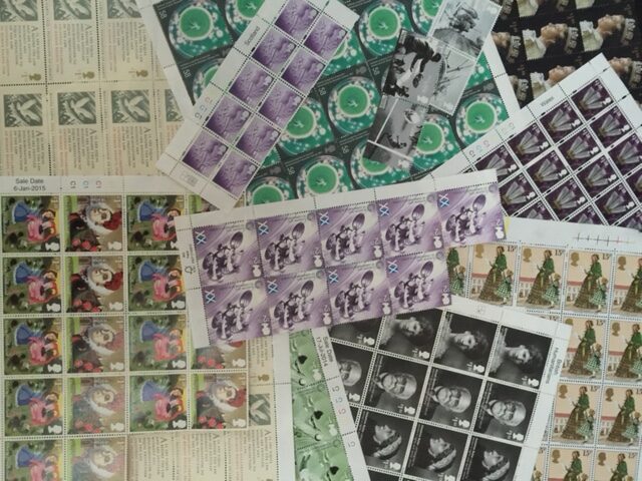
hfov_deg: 61.7
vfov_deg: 48.2
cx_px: 321
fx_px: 538
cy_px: 240
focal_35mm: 29
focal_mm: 4.15
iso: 125
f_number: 2.2
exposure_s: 1/4
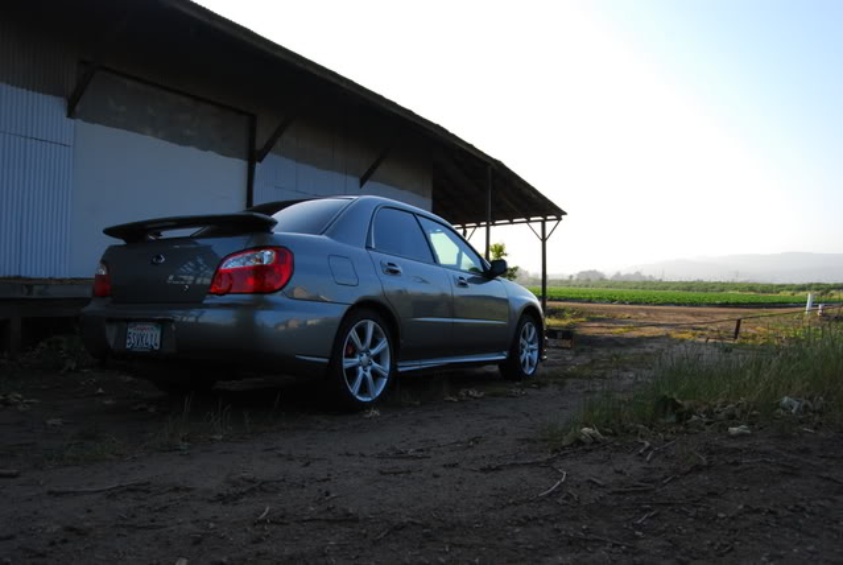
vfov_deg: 48.1
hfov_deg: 67.3
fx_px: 633
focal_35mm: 27
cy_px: 282
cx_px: 422
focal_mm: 18
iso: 400
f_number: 8
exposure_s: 1/250
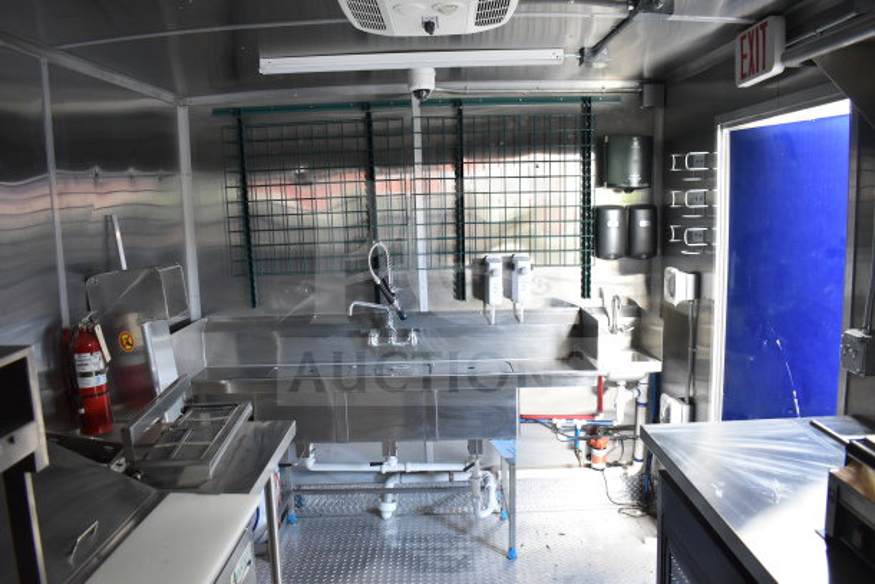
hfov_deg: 67.4
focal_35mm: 27
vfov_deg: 48.0
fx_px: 656
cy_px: 292
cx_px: 438
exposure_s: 1/30
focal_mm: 18
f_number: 3.5
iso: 1000
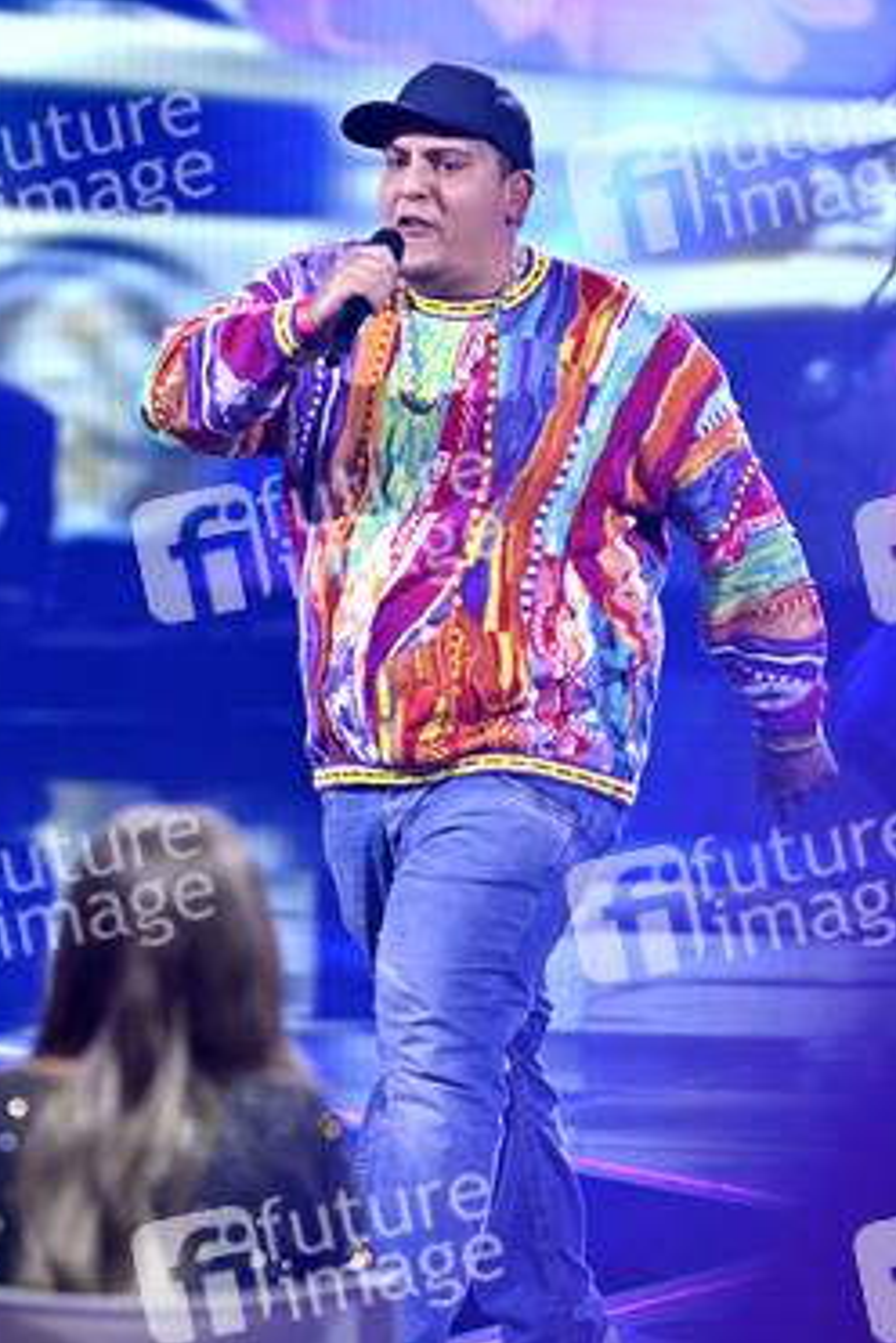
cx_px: 423
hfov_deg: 3.2
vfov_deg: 4.8
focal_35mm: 430
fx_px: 16052
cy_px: 718
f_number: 5.6
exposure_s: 1/640
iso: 5000
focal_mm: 400
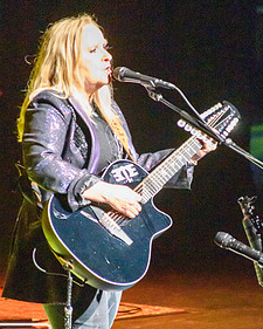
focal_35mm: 519
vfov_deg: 3.7
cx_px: 150
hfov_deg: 3.0
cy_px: 181
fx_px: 5047
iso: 12800
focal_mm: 230
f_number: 5.6
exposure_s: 1/125
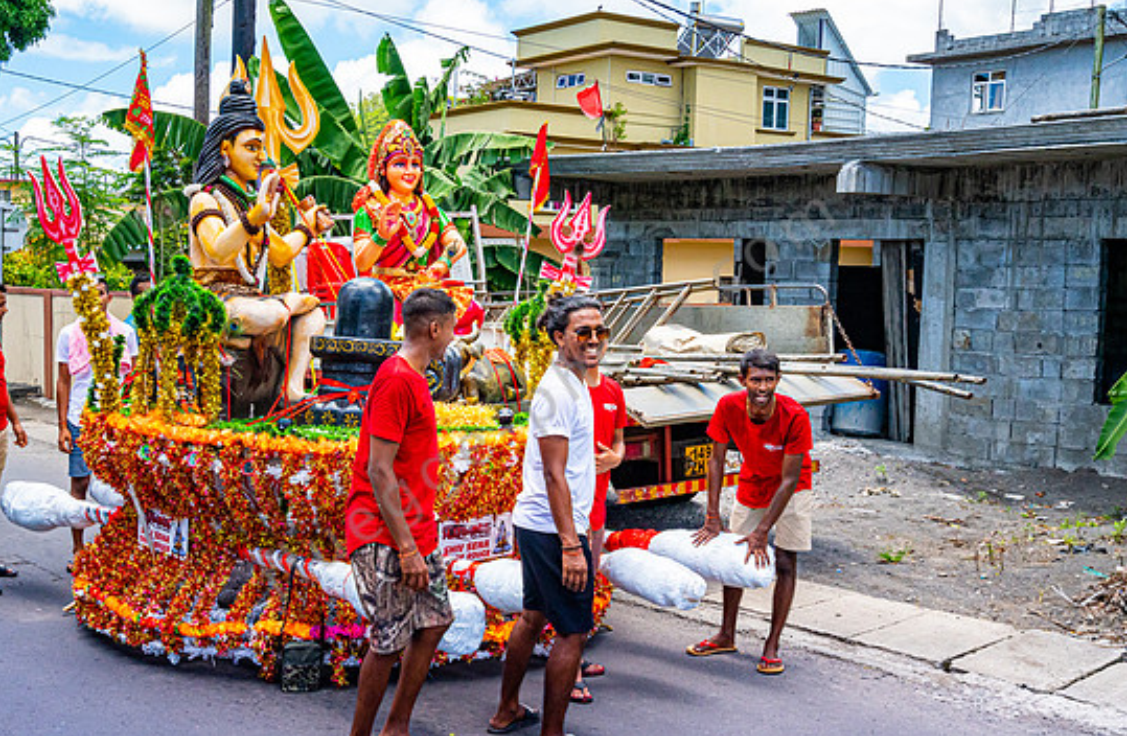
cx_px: 468
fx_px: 1338
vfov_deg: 30.8
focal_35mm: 43
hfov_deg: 45.5
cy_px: 396
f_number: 8
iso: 2000
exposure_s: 1/1600
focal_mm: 35
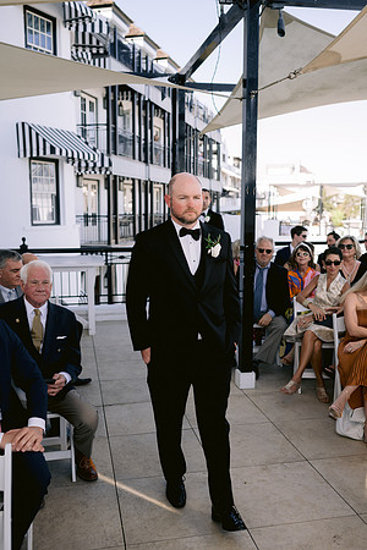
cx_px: 184
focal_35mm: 35
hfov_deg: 37.9
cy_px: 275
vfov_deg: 54.4
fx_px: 535
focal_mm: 35
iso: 200
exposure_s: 1/800
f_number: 2.8
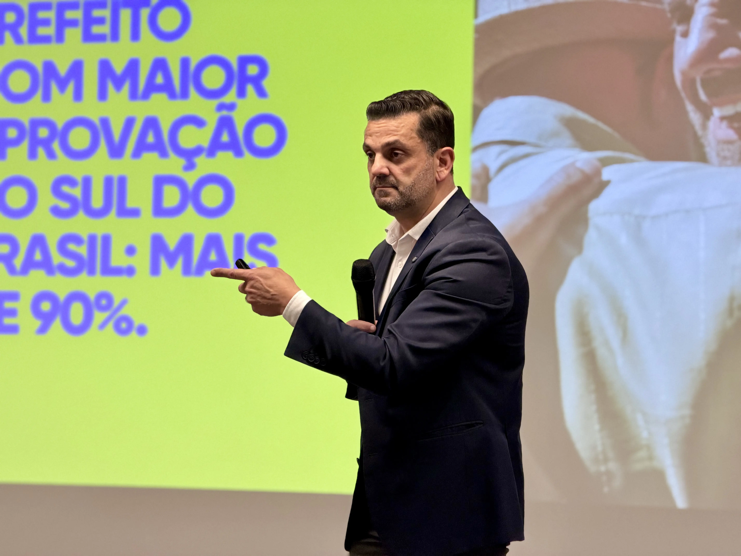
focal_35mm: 100
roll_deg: -1.8
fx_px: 2141
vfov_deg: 14.8
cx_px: 370
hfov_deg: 19.6
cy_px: 278
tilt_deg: +2.4
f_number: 2.8
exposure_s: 1/120
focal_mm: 16.89
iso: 400
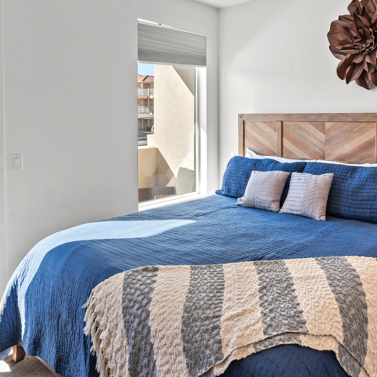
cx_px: 259
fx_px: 345
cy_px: 130
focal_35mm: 28
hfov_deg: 55.8
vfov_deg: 56.2
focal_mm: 16
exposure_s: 1/10
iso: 250
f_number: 10
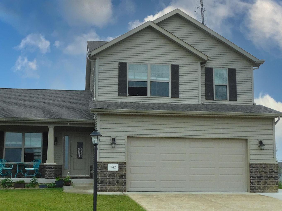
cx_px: 126
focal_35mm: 54
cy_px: 132
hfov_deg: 35.5
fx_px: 440
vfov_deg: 26.9
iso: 125
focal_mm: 4.1
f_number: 3
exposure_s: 1/640
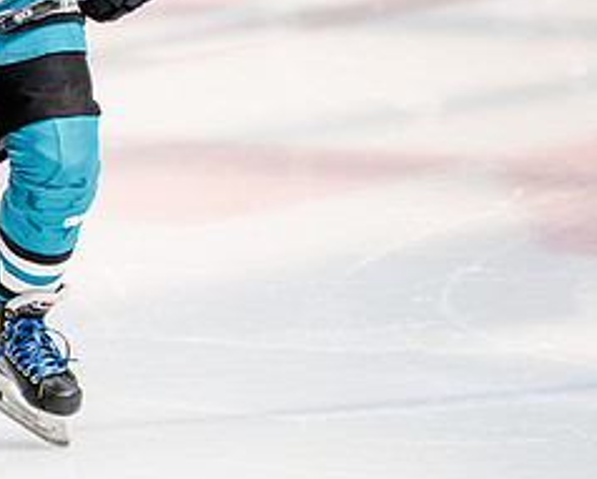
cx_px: -131
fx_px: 8562
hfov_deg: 4.0
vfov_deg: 3.2
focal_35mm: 484
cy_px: 9
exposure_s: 1/3200
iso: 1250
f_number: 3.2
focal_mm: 186
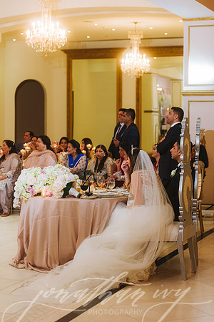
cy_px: 161
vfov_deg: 23.6
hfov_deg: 15.9
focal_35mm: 86
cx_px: 107
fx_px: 767
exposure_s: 1/125
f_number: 2.8
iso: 2000
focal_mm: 86
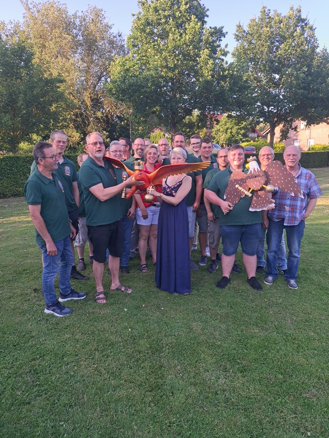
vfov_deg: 71.6
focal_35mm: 24
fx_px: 304
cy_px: 219
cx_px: 164
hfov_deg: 56.8
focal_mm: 5.23
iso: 50
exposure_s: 1/141
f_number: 1.8
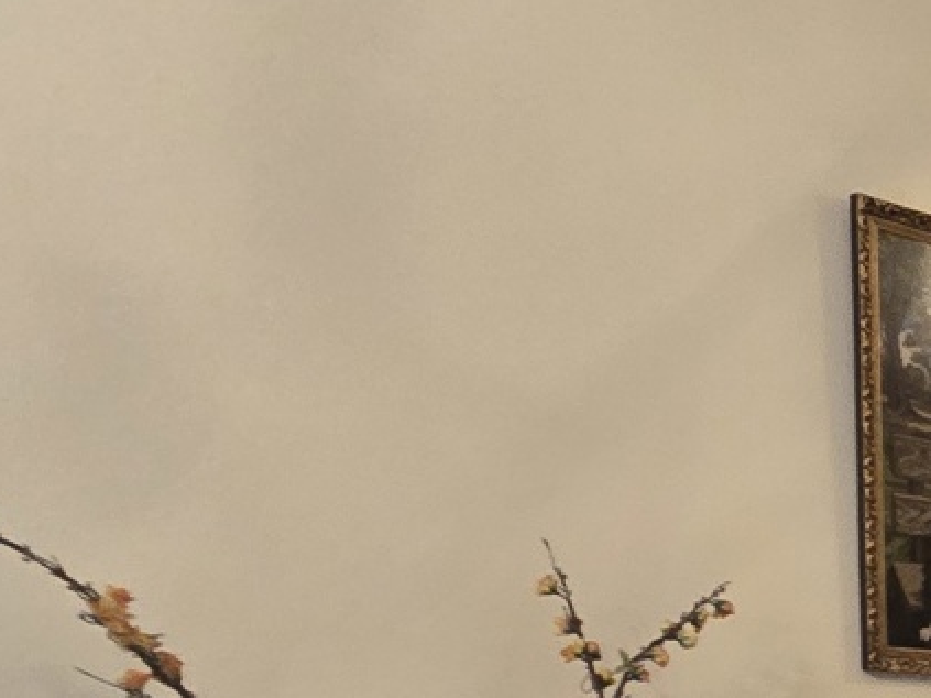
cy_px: 1121
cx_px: 1604
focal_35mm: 59
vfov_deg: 20.3
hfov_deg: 22.3
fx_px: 1586
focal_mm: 2.2
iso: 400
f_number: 2.2
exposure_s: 1/50
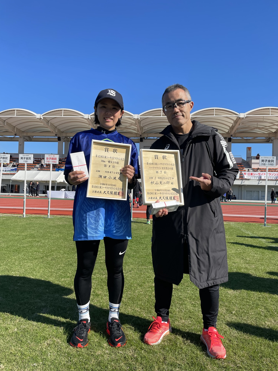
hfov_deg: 53.1
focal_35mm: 26
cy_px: 186
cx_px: 139
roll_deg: -0.8
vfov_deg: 67.3
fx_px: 278
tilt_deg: +1.7
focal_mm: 4.2
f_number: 1.6
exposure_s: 1/3205
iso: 32
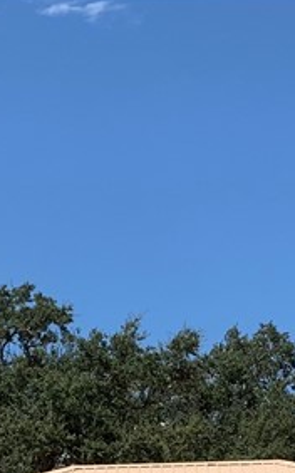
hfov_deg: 13.1
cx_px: 114
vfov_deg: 19.1
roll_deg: +1.2
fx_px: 1288
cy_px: 634
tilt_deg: -0.3
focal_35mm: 100
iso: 25
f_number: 1.8
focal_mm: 4.25
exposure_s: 1/2994
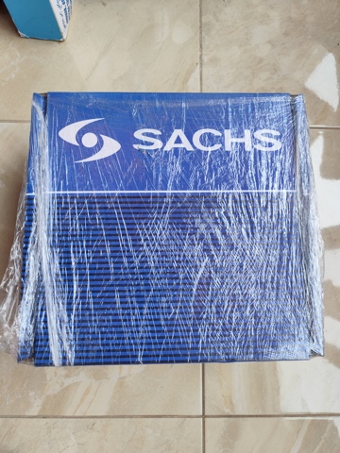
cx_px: 170
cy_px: 226
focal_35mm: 23
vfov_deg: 73.9
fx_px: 301
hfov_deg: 58.9
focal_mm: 6.19
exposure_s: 1/100
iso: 80
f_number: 1.65
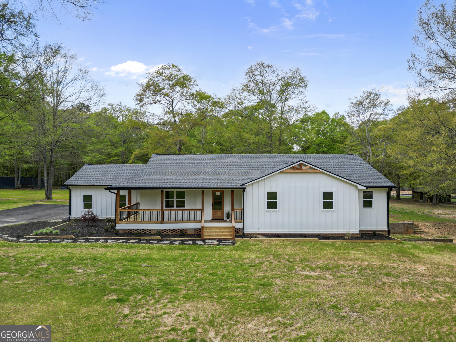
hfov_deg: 71.6
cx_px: 228
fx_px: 316
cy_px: 171
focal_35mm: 24
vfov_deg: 56.8
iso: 100
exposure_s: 1/1600
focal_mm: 6.72
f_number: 1.7
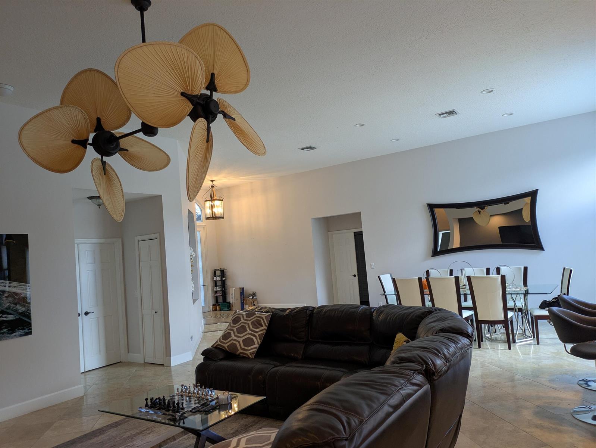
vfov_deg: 54.9
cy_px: 224
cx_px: 298
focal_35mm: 25
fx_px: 431
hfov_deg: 69.4
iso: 130
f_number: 1.89
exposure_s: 1/60
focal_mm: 5.43
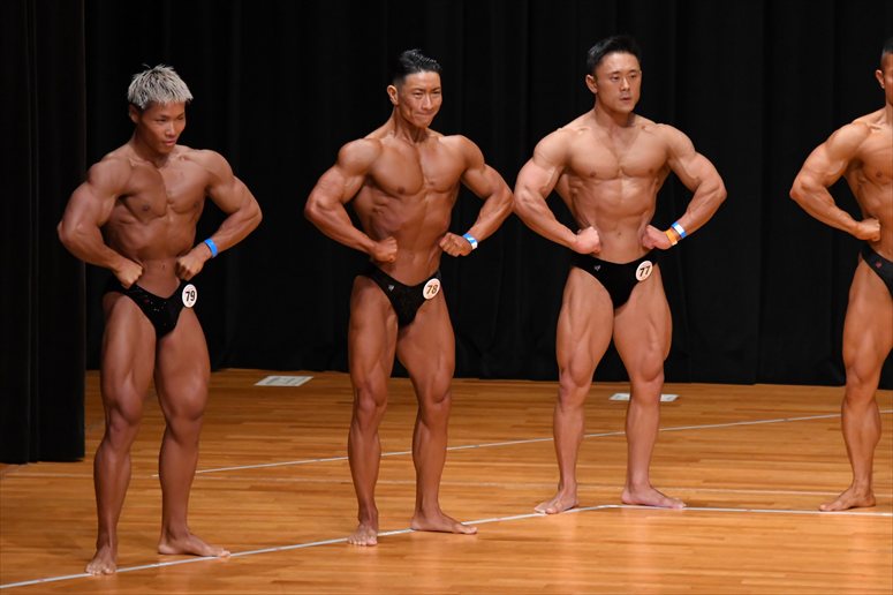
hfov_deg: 7.6
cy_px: 298
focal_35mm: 270
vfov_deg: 5.1
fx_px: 6694
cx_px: 446
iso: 4000
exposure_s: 1/400
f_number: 5.6
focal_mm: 180
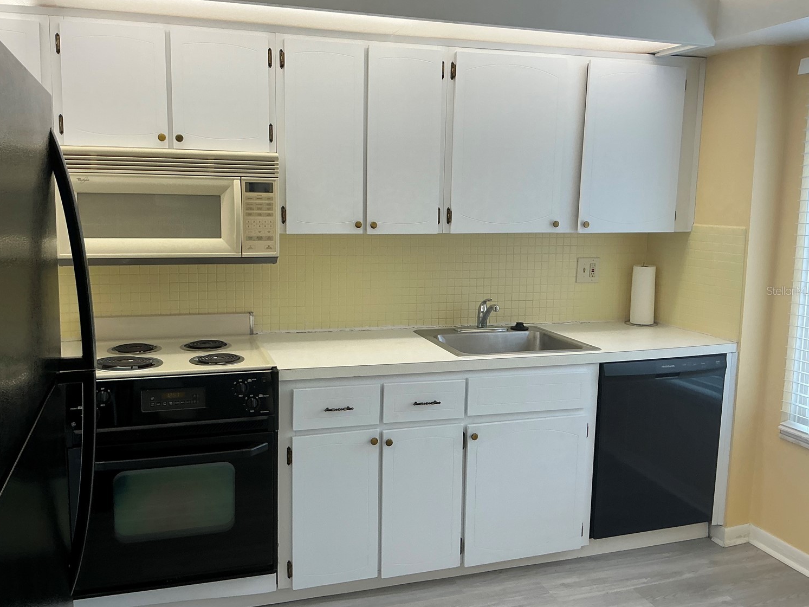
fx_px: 701
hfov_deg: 59.9
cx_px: 384
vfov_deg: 46.8
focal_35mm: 30
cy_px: 290
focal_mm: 3
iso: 50
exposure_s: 1/120
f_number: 1.8
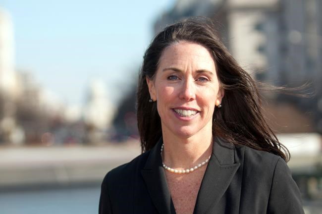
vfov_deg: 11.4
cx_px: 161
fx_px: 1072
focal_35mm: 120
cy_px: 107
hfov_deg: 17.1
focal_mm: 80
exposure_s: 1/1600
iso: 200
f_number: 2.8
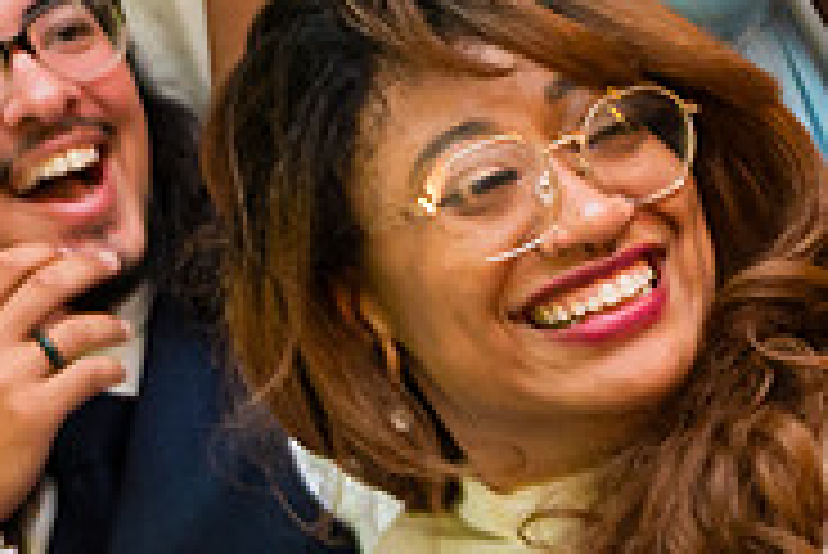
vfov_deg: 9.2
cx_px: 634
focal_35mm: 150
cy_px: 342
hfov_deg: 13.6
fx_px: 3453
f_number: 4
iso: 3200
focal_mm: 45
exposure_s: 1/60
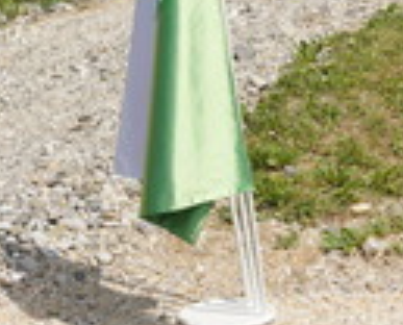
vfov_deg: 13.7
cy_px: 73
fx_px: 1347
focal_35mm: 113
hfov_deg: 16.5
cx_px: -37
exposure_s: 1/1000
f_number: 5
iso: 100
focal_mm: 23
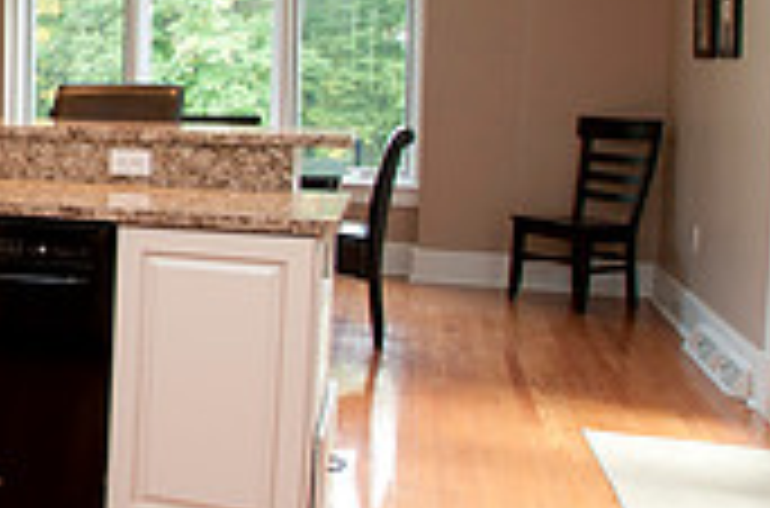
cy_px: 92
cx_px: -396
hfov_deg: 27.0
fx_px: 1088
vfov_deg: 25.8
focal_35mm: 51
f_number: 4.5
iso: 200
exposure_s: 1/25
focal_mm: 10
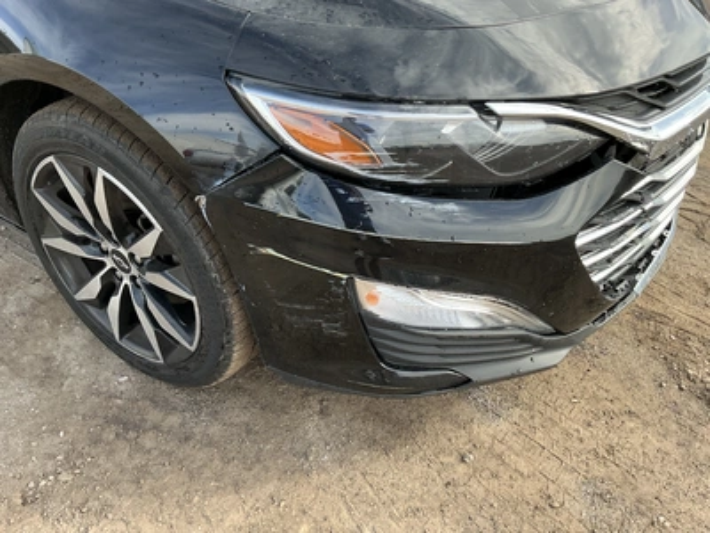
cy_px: 266
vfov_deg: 49.7
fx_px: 574
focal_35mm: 28
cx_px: 355
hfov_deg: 63.4
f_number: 1.8
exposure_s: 1/250
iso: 25
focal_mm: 3
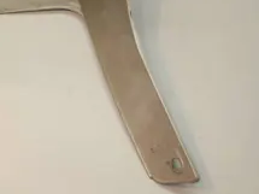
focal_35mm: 109
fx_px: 815
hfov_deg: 17.3
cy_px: 8
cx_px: -39
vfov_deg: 13.4
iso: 400
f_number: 4.5
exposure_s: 1/80
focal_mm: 30
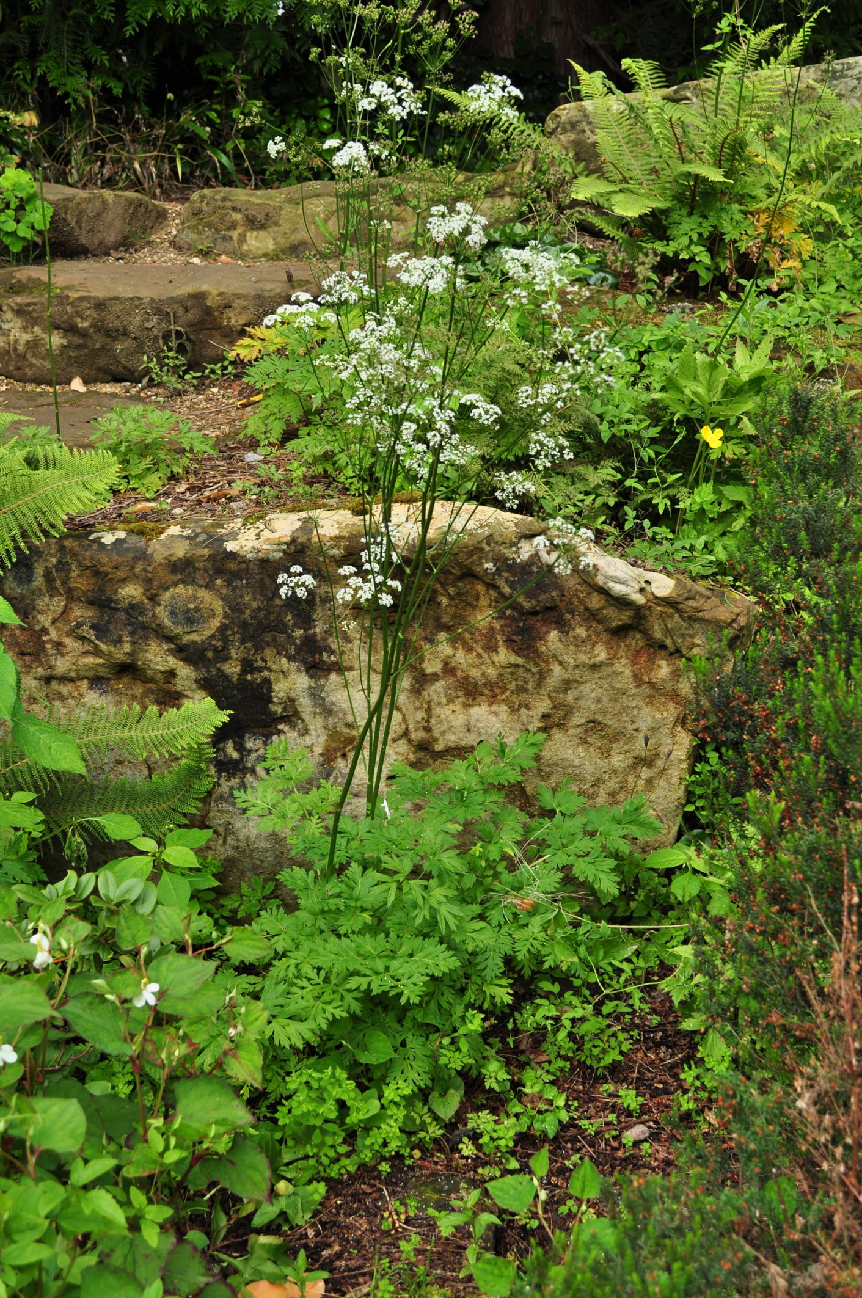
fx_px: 1729
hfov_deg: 28.0
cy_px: 649
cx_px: 431
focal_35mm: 48
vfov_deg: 41.2
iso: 200
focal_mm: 32
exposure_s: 1/200
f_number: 8
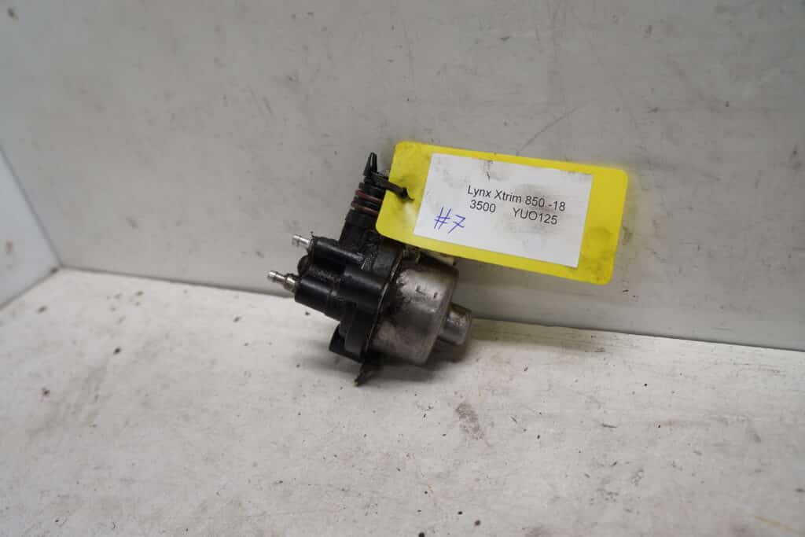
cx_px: 402
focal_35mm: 27
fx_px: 604
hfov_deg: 67.4
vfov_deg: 47.9
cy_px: 268
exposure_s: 1/60
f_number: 4.5
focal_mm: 18
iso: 125
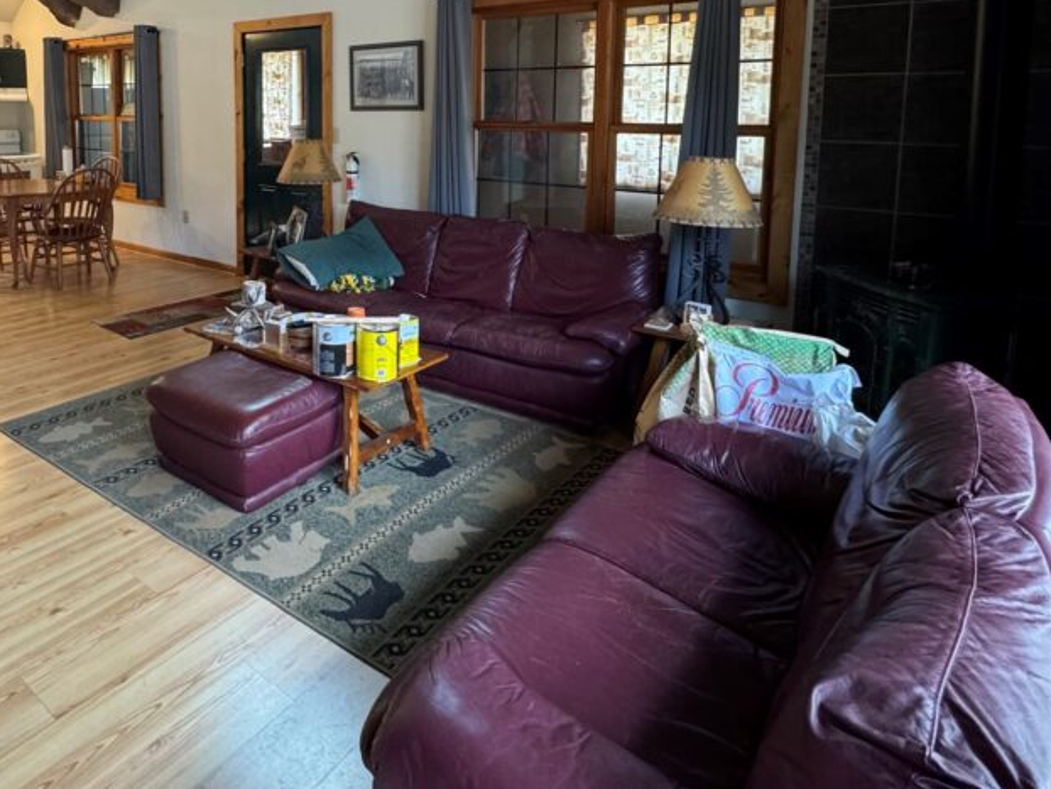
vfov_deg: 53.8
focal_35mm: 24
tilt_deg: -5.9
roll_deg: -0.6
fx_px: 729
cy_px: 182
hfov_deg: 69.7
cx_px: 356
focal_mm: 2.22
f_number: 2.2
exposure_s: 1/60
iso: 500
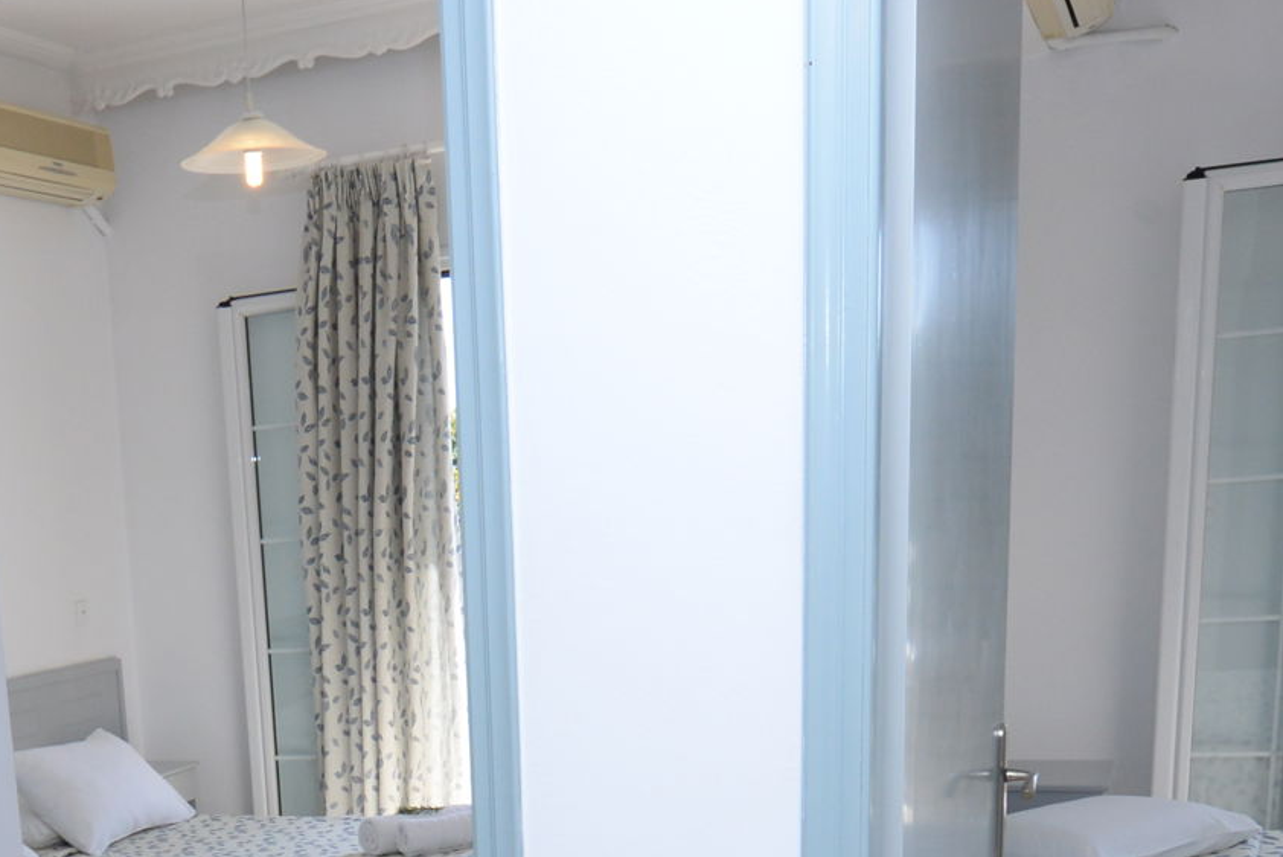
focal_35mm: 50
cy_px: 999
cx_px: 187
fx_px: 1782
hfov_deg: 37.6
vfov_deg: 24.7
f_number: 11
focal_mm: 14
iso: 800
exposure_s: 1/200
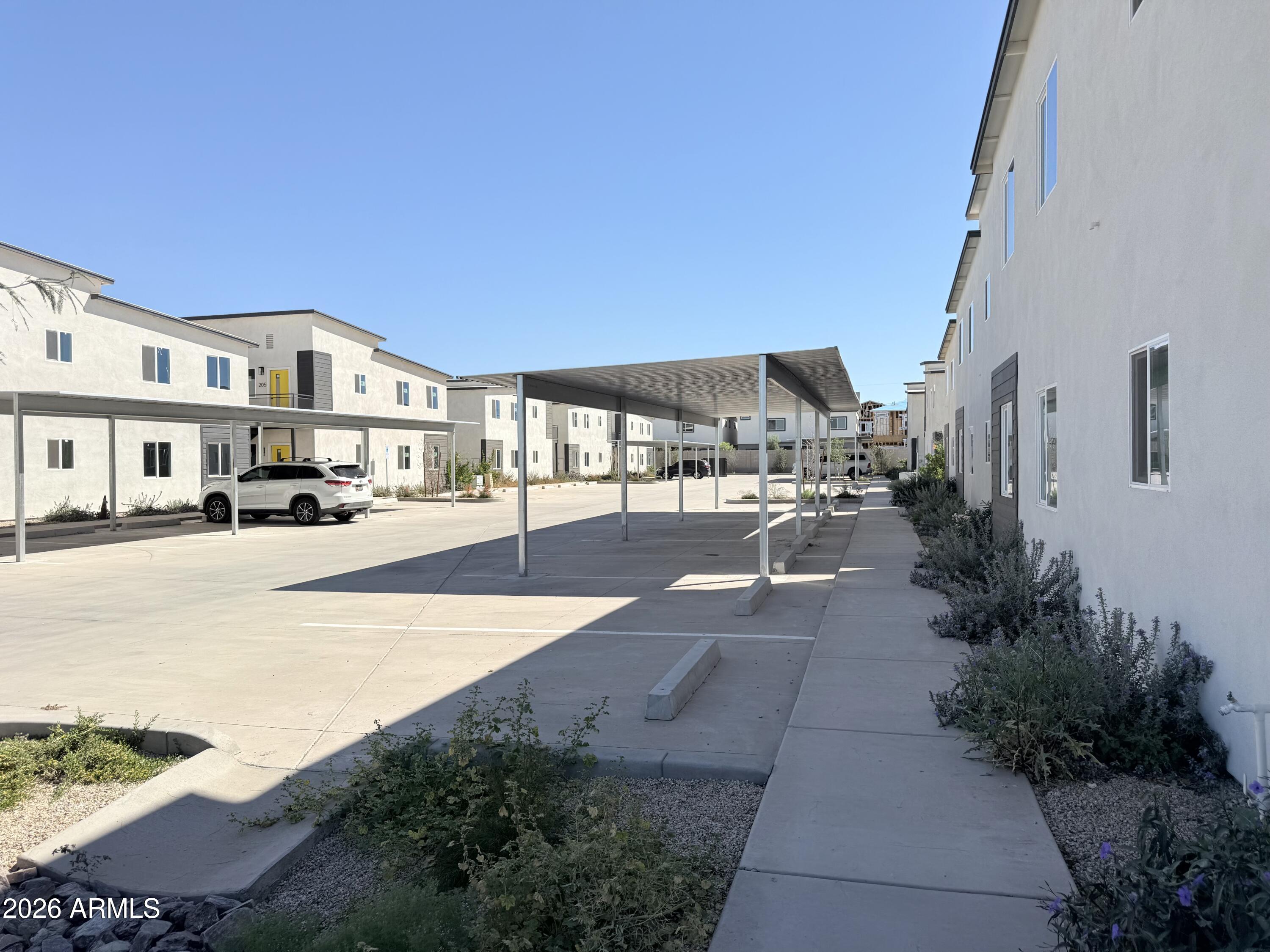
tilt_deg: -2.2
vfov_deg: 56.8
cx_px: 635
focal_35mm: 24
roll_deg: +2.7
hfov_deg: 71.6
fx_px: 881
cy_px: 476
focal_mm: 6.76
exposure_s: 1/5714
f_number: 1.78
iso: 80
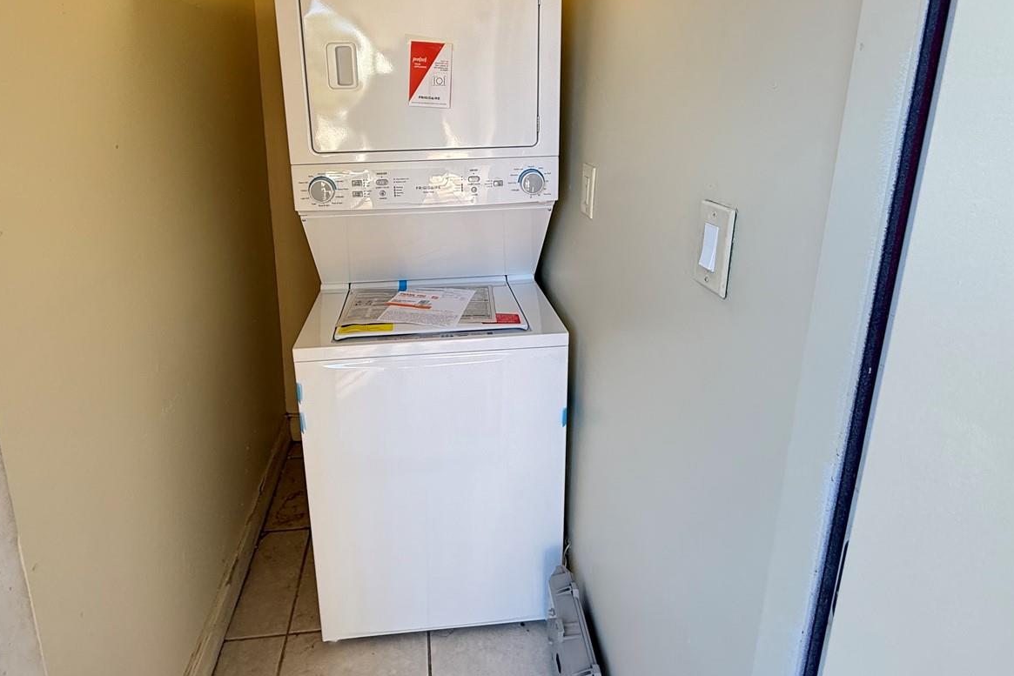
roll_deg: -0.2
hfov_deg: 83.8
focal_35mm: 20
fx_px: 563
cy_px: 225
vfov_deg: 60.5
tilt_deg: -12.4
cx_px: 467
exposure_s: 1/120
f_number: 2.2
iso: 160
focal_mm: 2.22
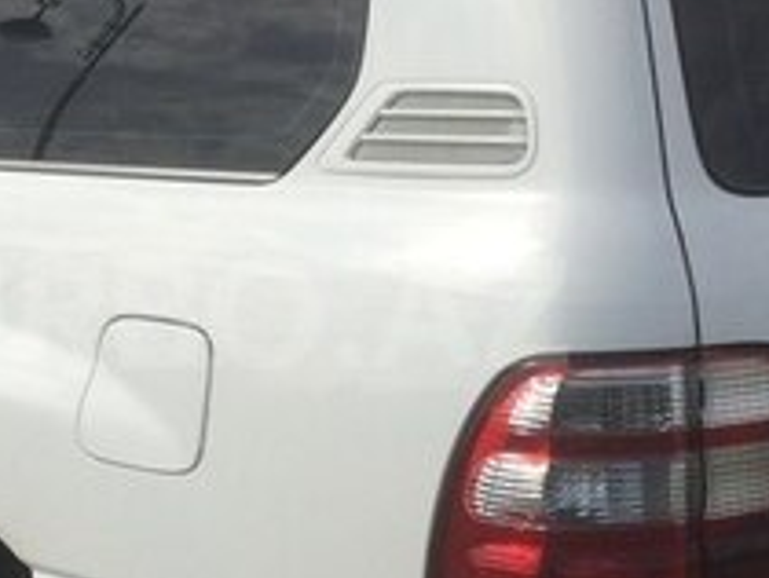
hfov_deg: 21.3
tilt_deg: -10.6
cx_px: 194
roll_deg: +2.7
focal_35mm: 91
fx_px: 2024
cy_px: 313
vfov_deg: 16.3
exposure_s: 1/3425
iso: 32
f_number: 2.2
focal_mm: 4.15
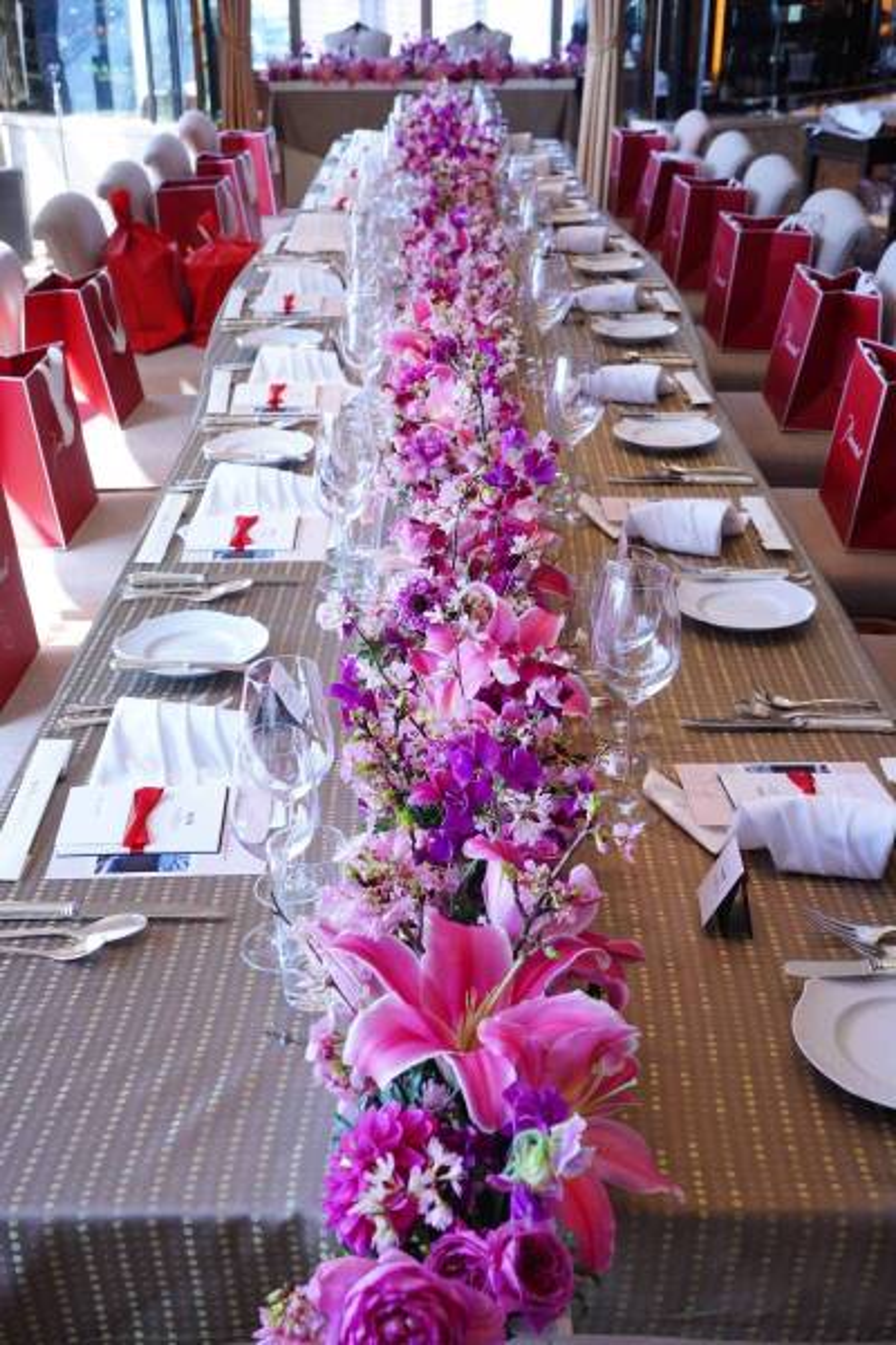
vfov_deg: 50.7
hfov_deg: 35.1
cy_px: 672
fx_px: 1419
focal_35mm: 38
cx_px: 448
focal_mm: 38
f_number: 9
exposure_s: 1/100
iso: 2000
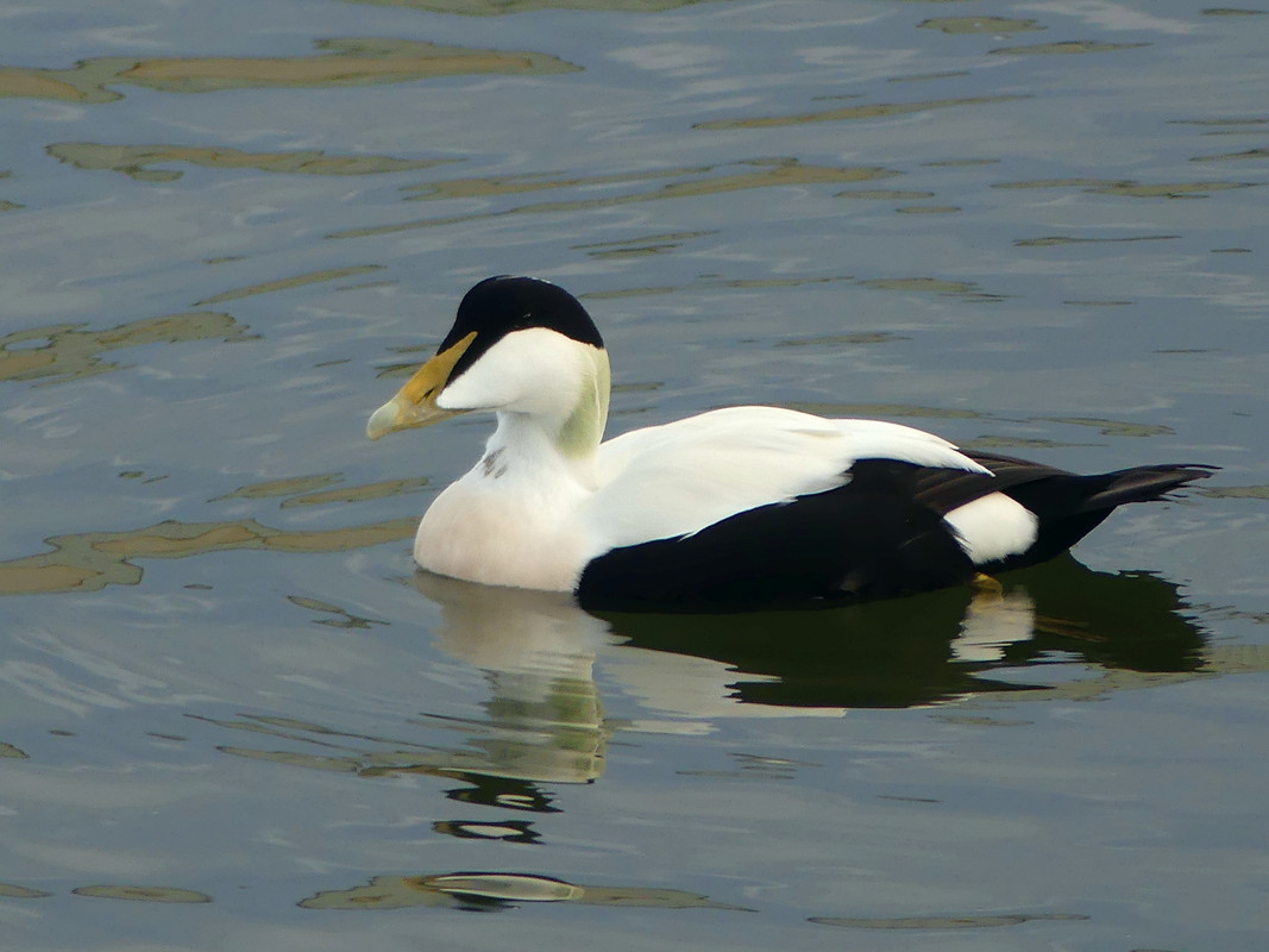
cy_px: 476
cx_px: 634
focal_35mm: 1200
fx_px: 43986
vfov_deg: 1.2
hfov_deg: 1.7
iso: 100
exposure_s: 1/250
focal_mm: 108
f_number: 2.8
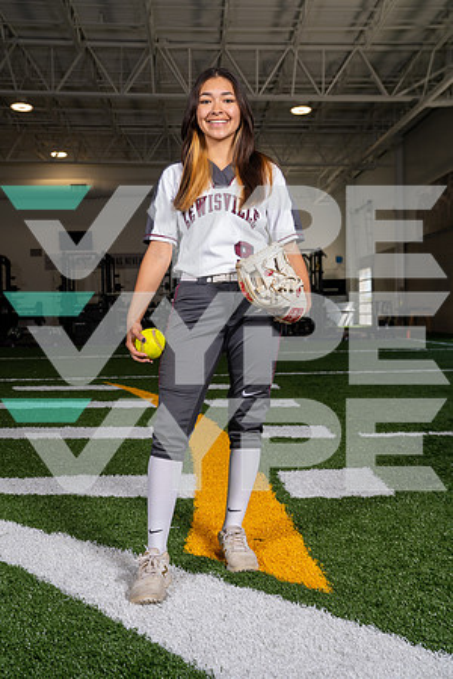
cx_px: 226
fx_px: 755
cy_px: 340
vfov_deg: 48.5
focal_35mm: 40
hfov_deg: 33.4
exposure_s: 1/200
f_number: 5.6
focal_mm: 40
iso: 200
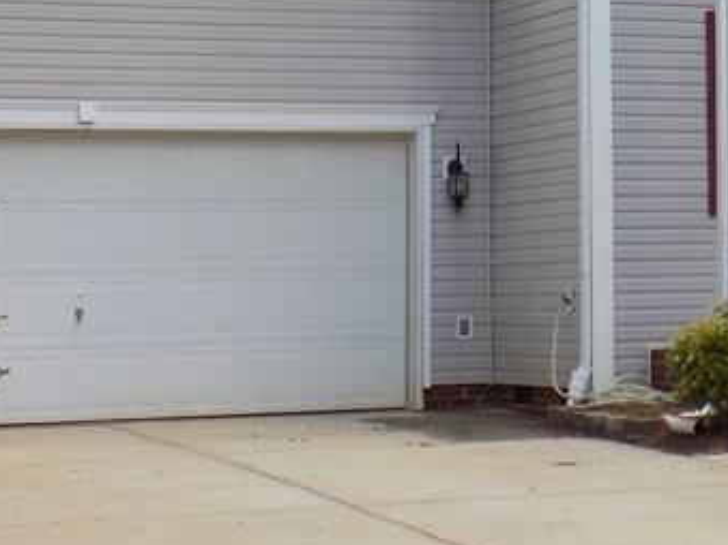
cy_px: 75
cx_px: 1022
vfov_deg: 11.9
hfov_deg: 15.0
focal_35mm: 124
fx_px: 2607
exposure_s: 1/200
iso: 80
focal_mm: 7.3
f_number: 3.6
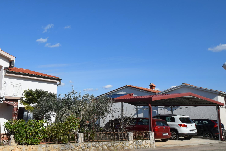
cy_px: 64
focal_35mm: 34
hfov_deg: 53.7
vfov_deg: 38.8
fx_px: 213
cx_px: 62
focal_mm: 14
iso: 200
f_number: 11
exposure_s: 1/500
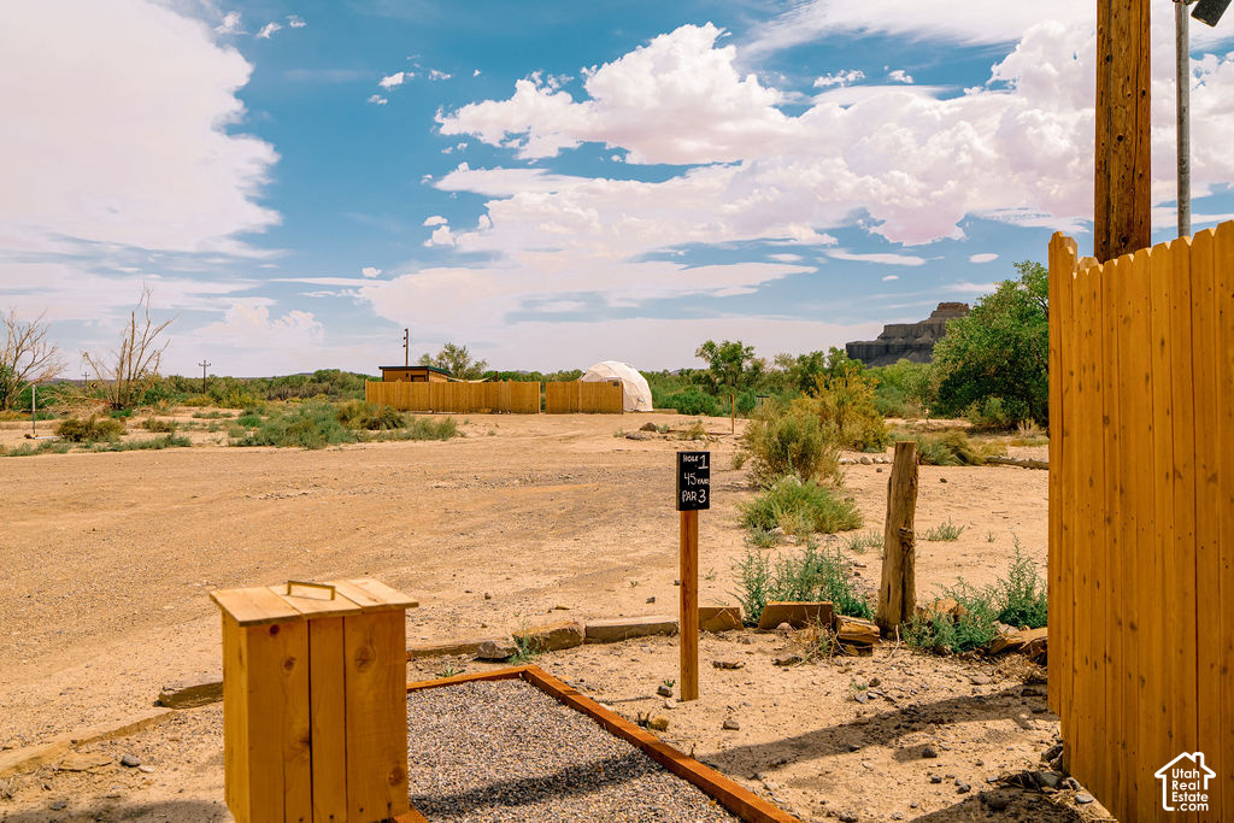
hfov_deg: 60.3
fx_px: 1063
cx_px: 617
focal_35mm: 31
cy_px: 412
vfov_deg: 42.3
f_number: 5
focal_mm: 31
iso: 320
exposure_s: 1/640
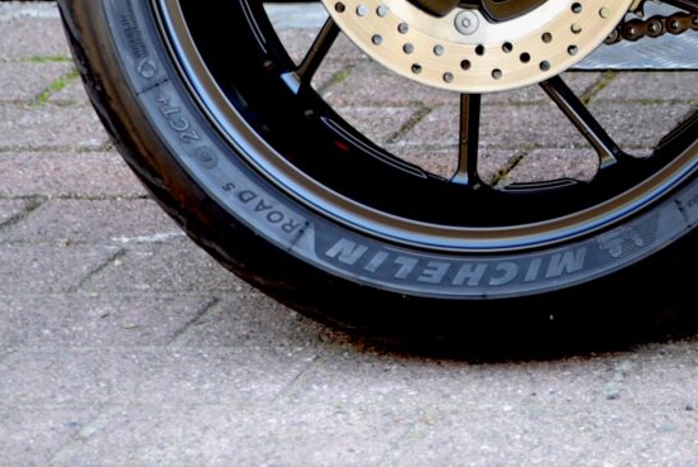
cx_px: 1521
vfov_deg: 4.4
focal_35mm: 306
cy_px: -521
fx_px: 5938
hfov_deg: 6.5
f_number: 2.8
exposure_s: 1/50
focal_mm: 66
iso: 100
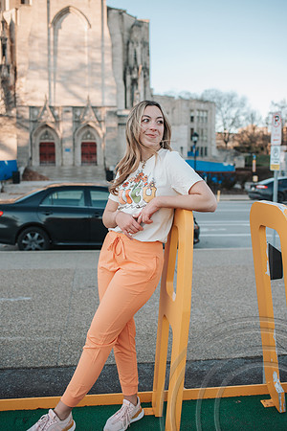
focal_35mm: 35
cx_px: 144
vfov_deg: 54.4
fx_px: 419
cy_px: 216
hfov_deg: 37.9
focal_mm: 35
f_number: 2.8
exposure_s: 1/1250
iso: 560
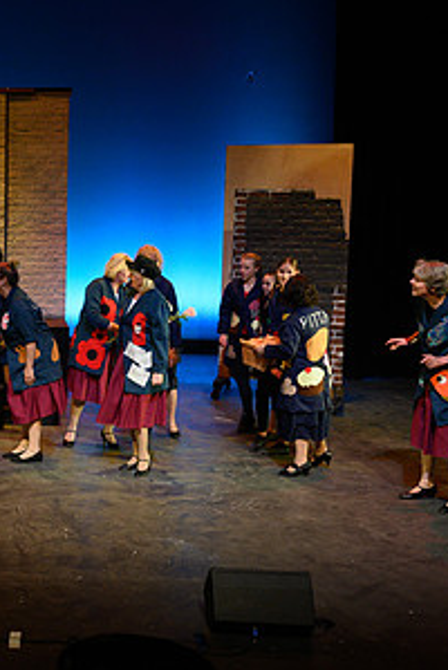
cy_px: 307
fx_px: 987
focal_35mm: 53
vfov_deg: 37.5
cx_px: -60
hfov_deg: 23.8
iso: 800
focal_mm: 24
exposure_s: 1/80
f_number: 5
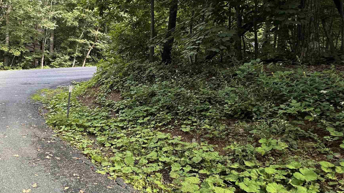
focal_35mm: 27
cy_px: 68
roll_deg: -4.3
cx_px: 82
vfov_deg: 42.5
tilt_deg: -9.5
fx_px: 246
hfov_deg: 65.2
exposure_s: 1/99
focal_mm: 2.22
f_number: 2.2
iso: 64
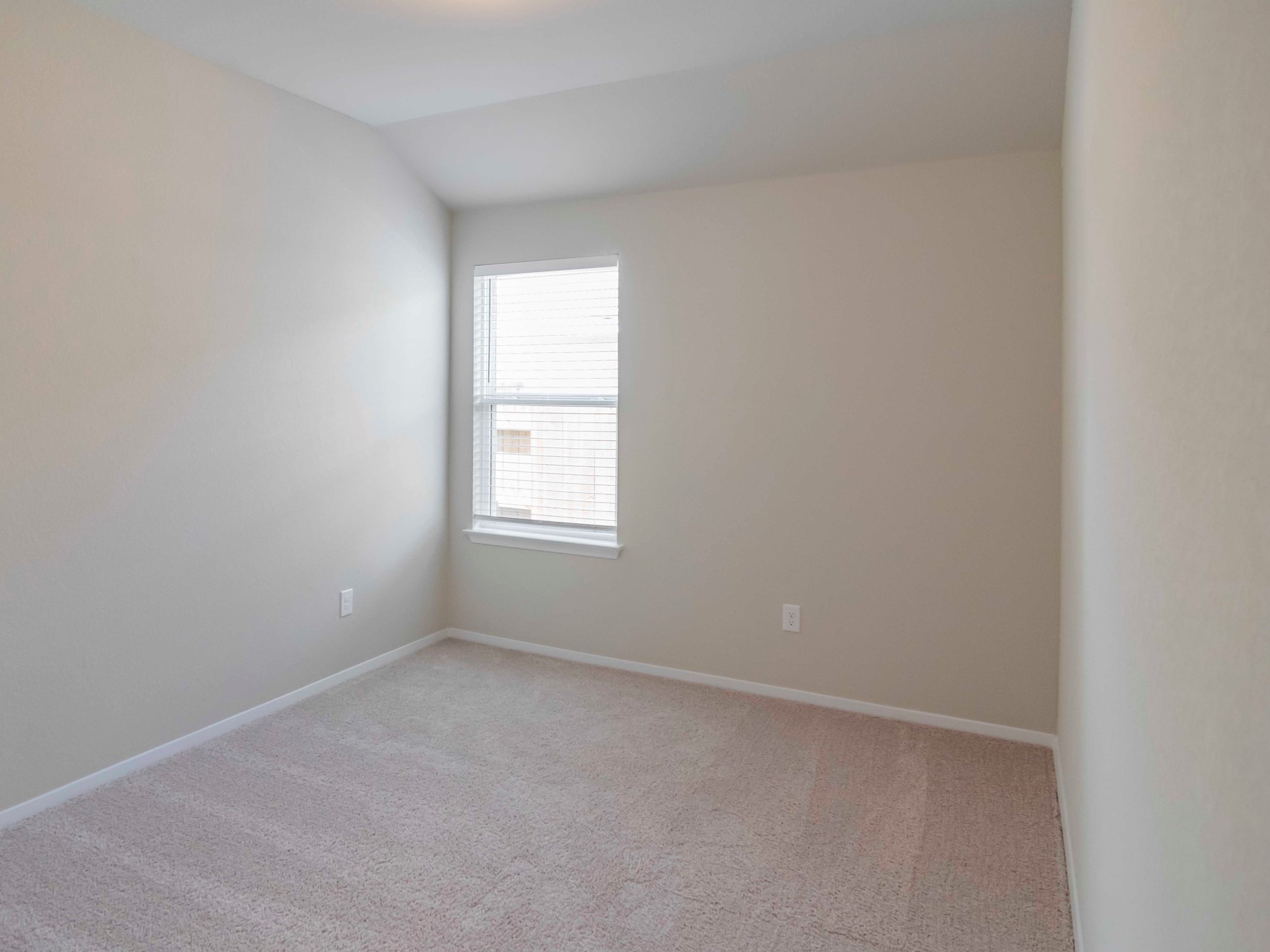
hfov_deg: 77.2
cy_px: 485
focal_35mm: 22
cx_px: 562
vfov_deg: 62.1
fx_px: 791
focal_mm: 13
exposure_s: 1/125
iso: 800
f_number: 4
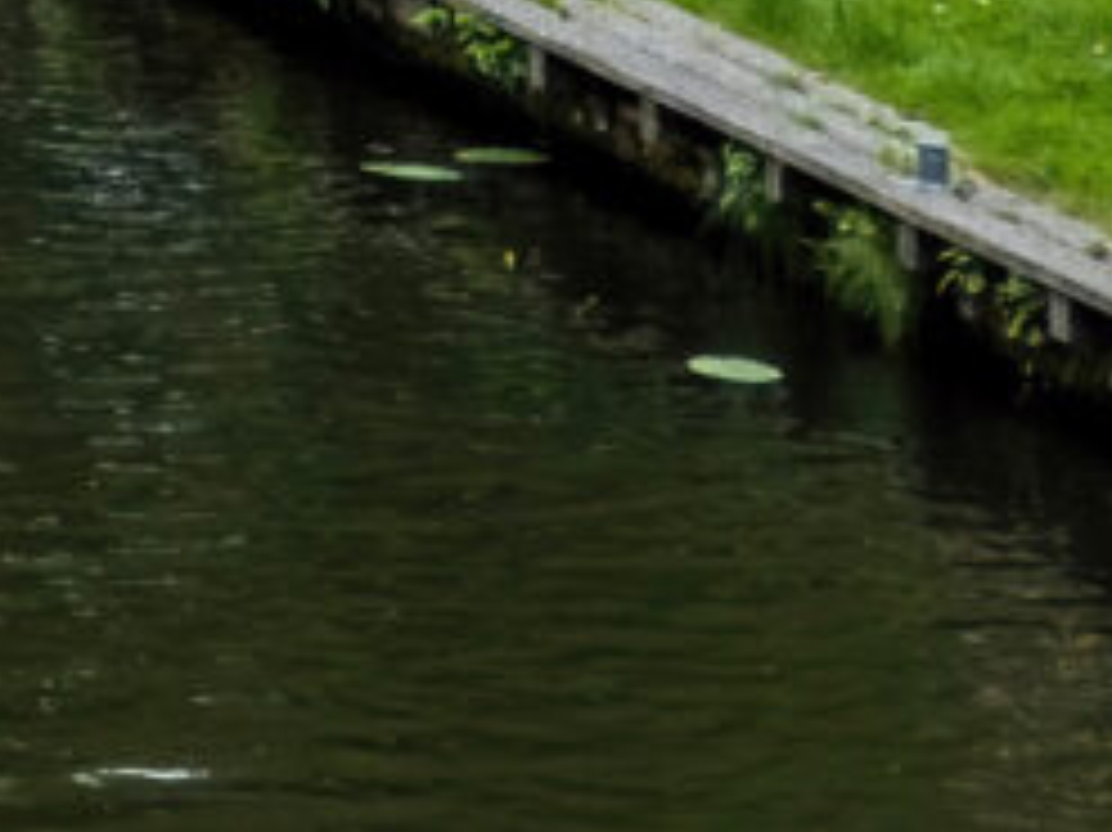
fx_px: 9215
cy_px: -2233
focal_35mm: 287
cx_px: -3241
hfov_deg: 5.9
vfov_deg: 4.8
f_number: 7.1
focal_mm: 24.3
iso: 160
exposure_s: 1/350
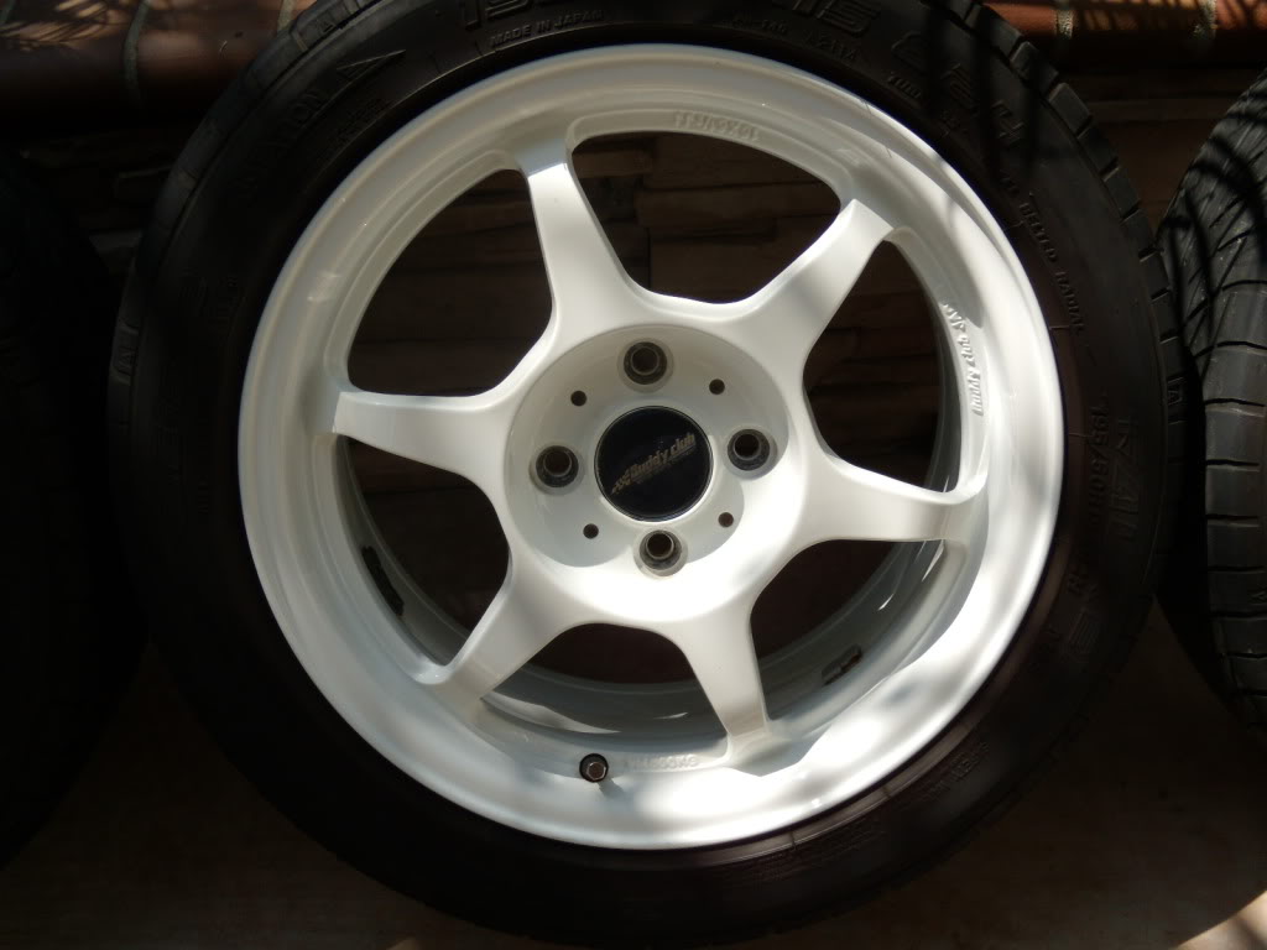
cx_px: 634
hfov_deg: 51.4
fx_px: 1318
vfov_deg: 39.7
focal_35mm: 36
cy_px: 475
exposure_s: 1/500
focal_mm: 6.4
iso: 80
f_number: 3.6
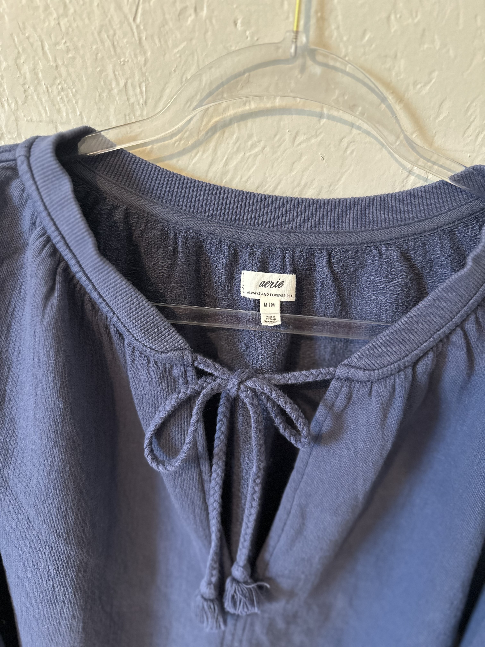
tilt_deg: -18.8
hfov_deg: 56.8
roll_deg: -3.6
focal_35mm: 24
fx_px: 448
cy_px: 324
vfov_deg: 71.6
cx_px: 242
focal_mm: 6.86
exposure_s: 1/60
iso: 640
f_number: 1.78
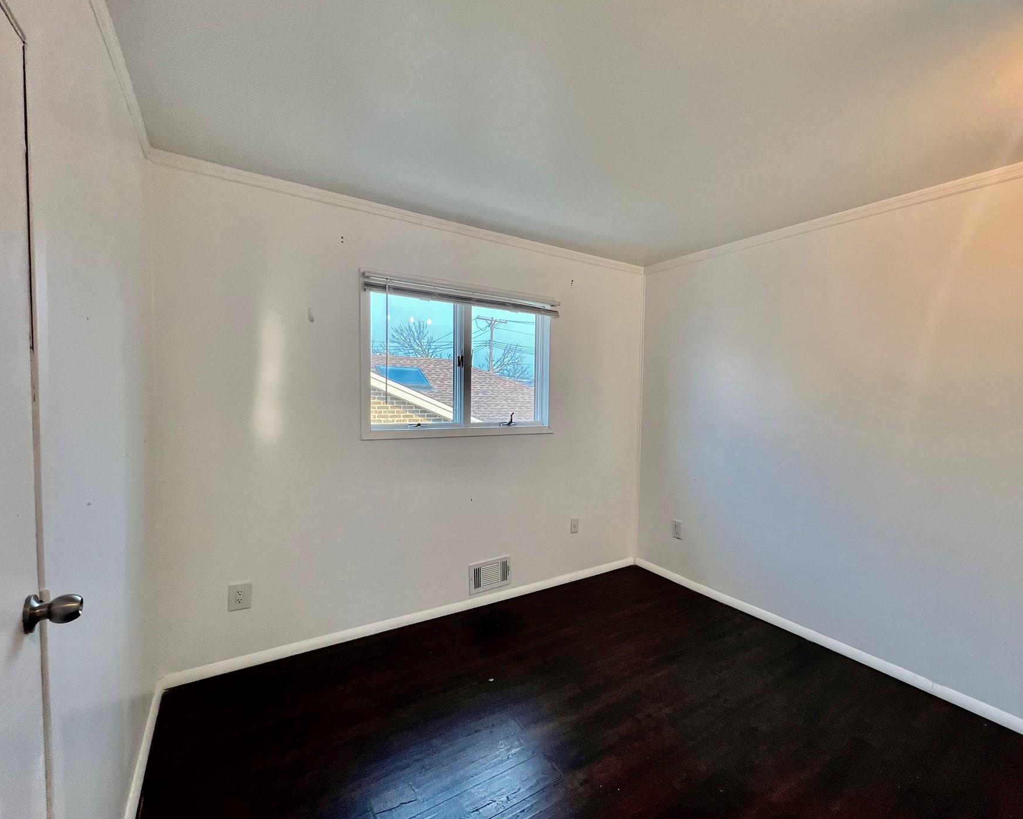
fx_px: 454
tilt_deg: -3.5
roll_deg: -0.9
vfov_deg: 84.0
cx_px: 593
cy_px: 420
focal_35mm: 15
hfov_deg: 96.0
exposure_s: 1/120
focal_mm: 1.57
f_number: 1.8
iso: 64
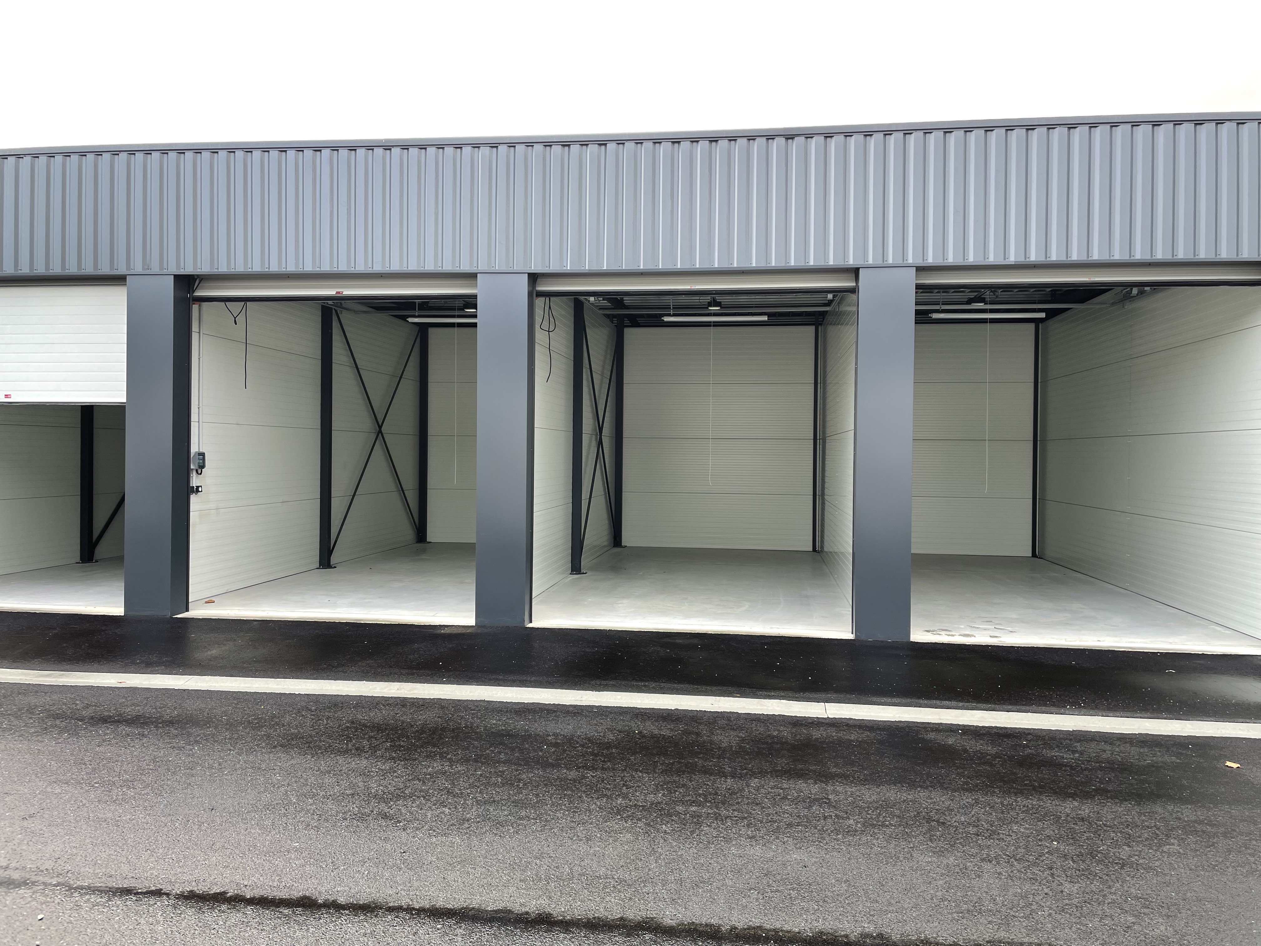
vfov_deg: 53.1
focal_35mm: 26
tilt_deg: -0.8
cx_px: 630
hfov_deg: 67.3
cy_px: 473
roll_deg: -0.6
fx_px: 947
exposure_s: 1/222
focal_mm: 4.2
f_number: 1.6
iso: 32
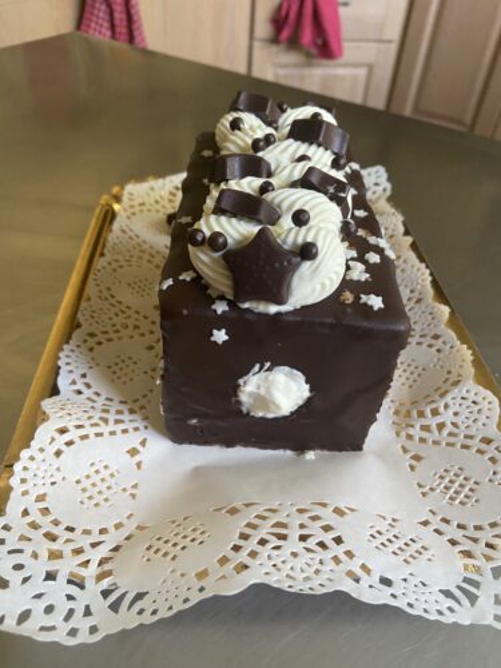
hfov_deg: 53.1
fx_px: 502
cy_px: 334
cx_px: 250
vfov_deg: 67.3
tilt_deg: -41.1
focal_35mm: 26
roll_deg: -4.4
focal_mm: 4.25
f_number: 1.8
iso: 320
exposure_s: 1/60
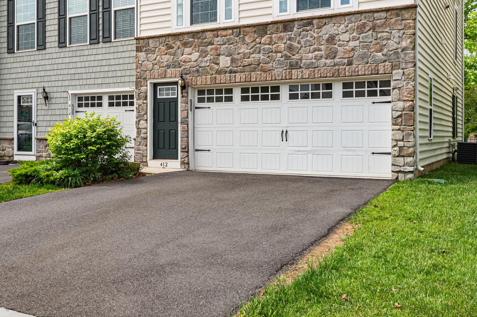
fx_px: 503
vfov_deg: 35.0
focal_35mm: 38
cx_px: 206
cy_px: 157
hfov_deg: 50.6
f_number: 10
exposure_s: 1/250
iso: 200
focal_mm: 28
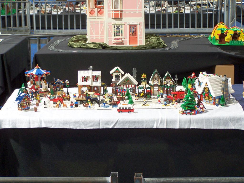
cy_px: 92
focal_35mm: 94
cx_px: 122
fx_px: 663
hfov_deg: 20.9
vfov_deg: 15.7
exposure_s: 1/2
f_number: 3.2
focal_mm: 15.6
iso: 80
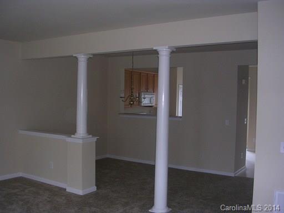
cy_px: 106
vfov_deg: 37.7
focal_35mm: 38
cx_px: 142
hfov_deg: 49.0
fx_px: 312
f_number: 2.8
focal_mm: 5.8
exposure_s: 1/60.1
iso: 72
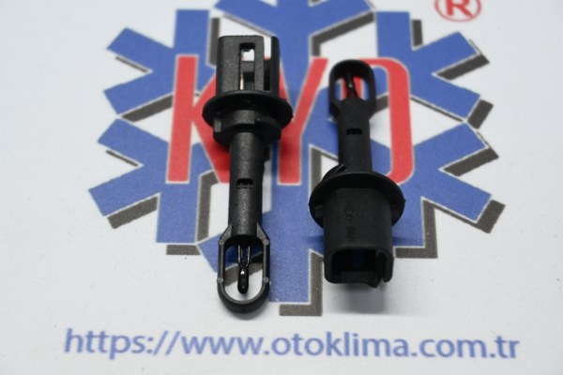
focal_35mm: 75
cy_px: 188
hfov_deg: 27.0
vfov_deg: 18.2
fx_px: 1173
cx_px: 282
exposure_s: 1/80
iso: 1400
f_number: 6.3
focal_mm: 50
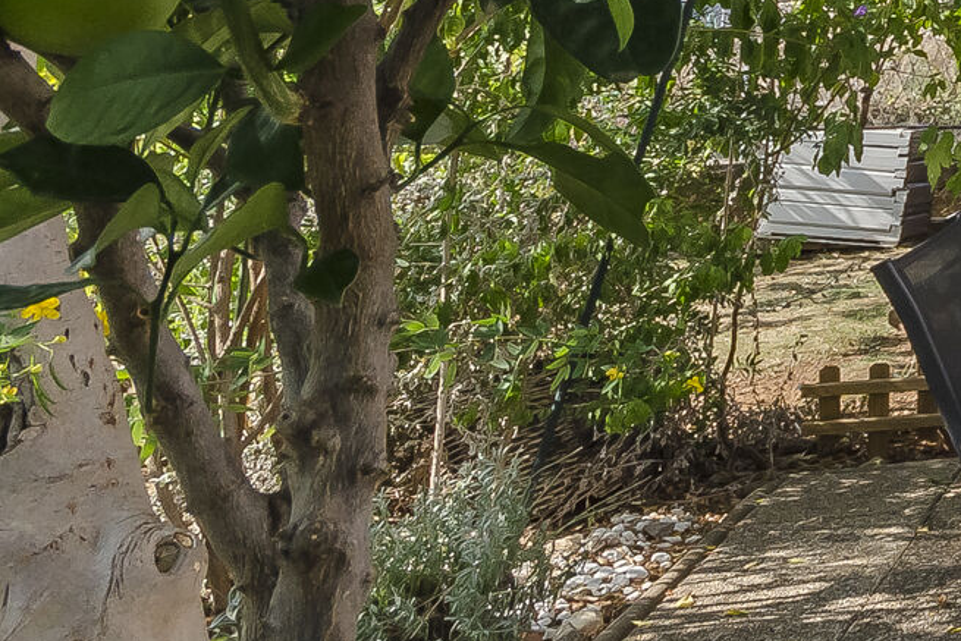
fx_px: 1709
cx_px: 1878
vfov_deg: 19.8
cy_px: -150
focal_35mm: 64
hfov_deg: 19.5
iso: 100
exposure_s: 1/320
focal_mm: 10
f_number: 9
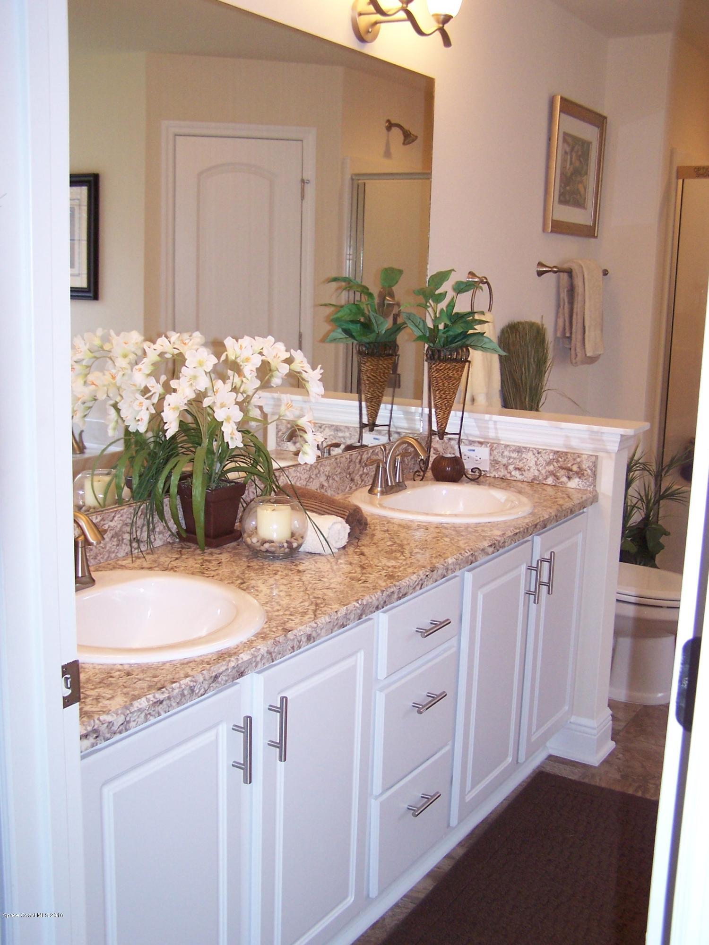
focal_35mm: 38
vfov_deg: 49.0
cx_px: 354
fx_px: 1038
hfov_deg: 37.7
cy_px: 472
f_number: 2.8
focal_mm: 6.3
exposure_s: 1/60
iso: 140
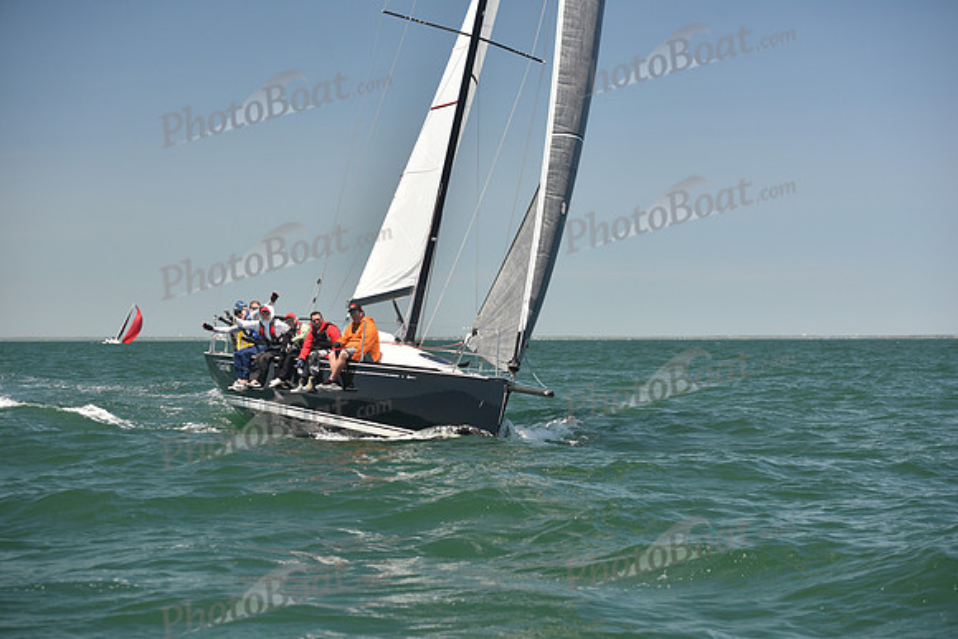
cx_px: 479
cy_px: 320
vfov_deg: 19.5
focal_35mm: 70
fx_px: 1863
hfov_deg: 28.8
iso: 250
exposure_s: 1/800
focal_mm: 70
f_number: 4
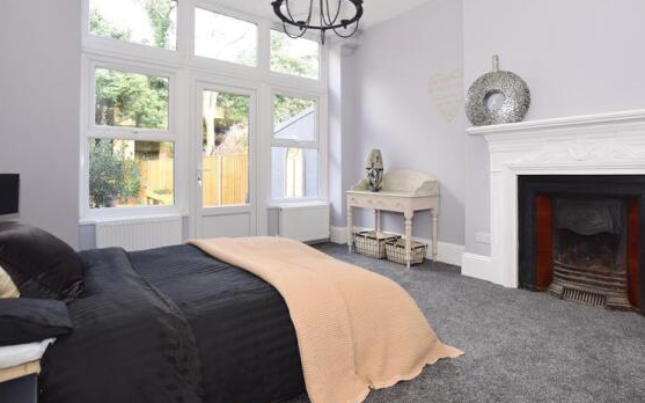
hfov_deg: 90.8
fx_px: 316
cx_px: 354
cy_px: 173
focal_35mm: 18
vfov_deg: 64.7
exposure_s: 1/50
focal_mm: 10
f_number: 5.6
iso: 400
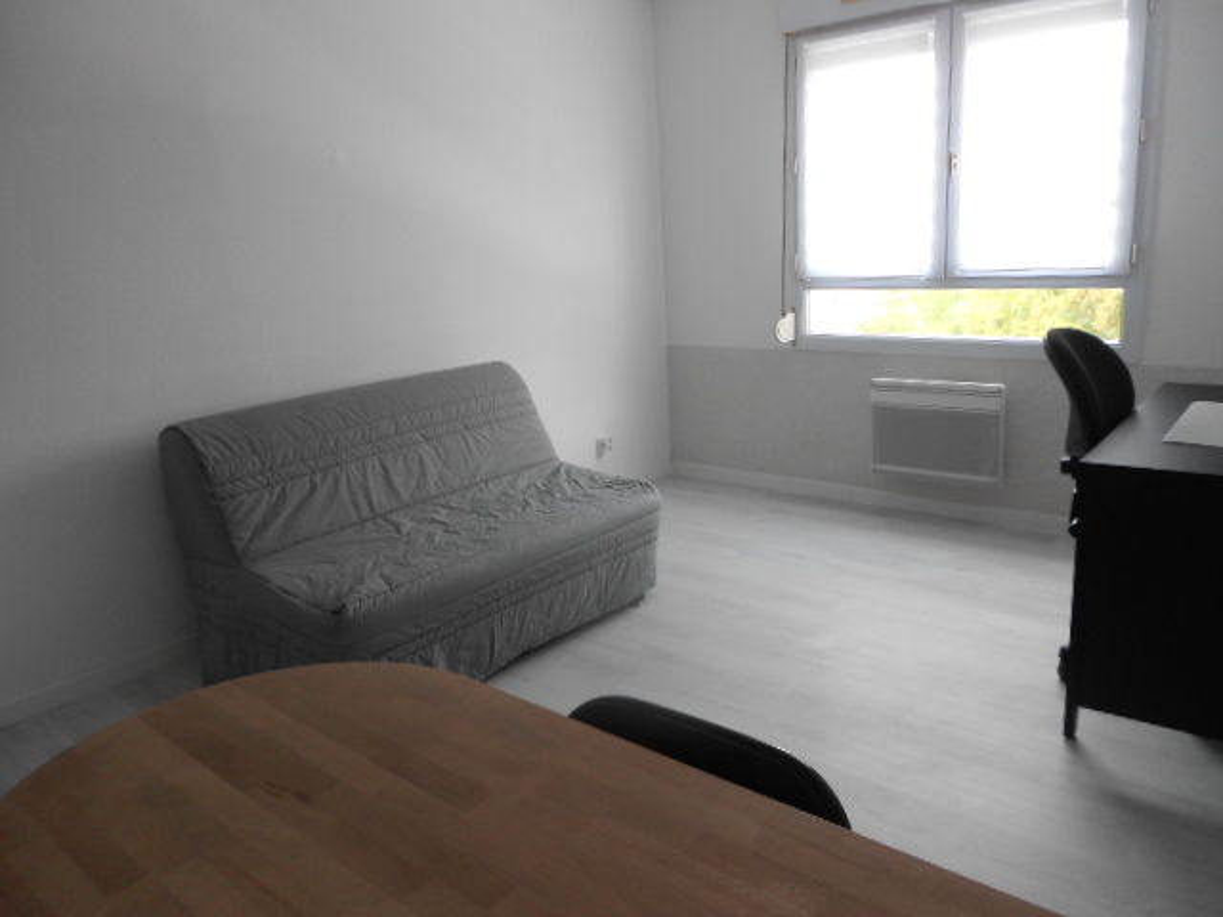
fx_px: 919
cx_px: 612
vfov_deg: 53.1
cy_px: 458
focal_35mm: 26
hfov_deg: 67.3
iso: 125
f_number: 3.2
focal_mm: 4.6
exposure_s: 1/30
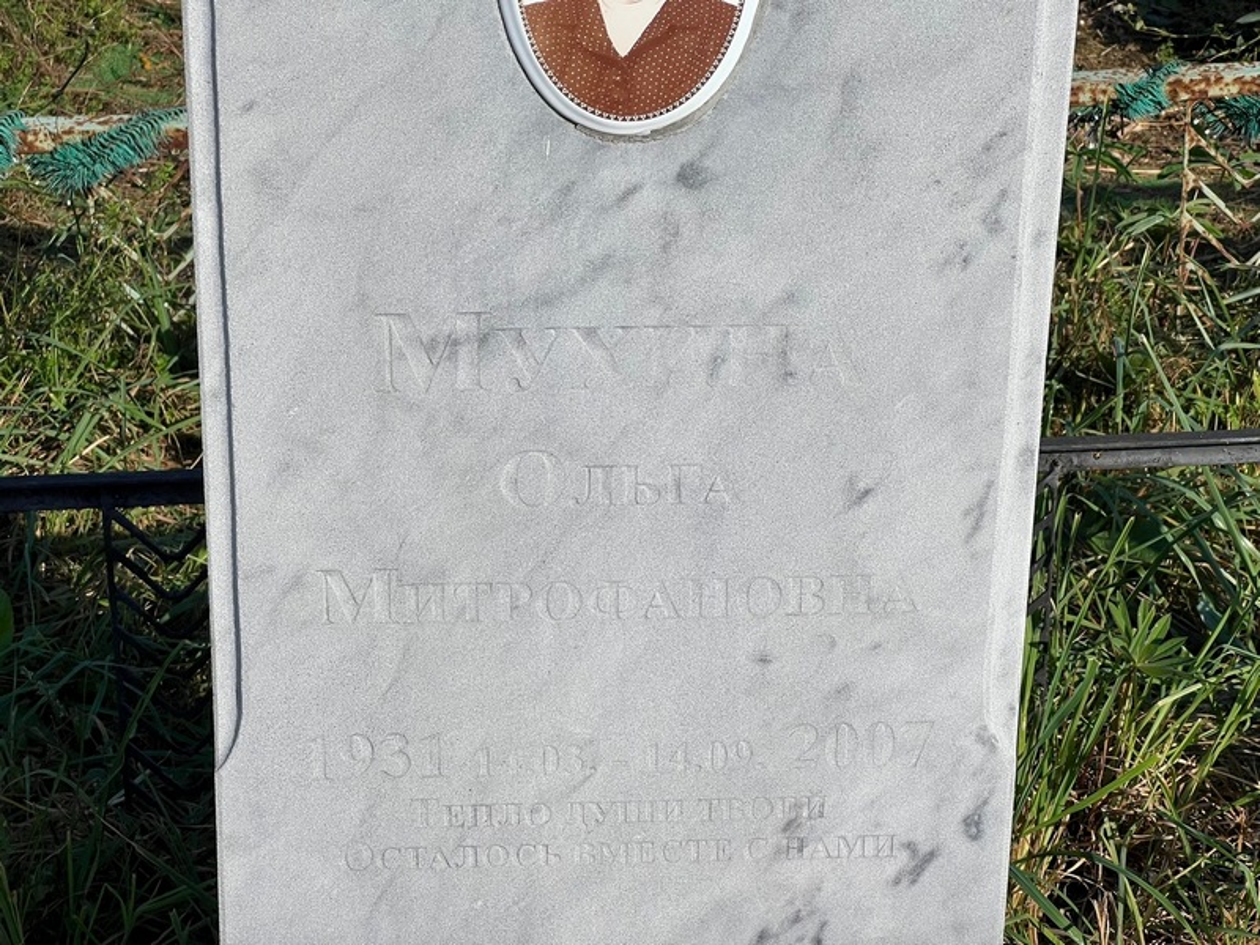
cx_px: 630
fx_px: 2803
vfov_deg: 19.1
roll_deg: +0.5
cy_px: 472
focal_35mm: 77
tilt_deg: -26.0
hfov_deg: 25.3
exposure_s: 1/1553
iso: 32
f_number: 2.8
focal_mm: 9
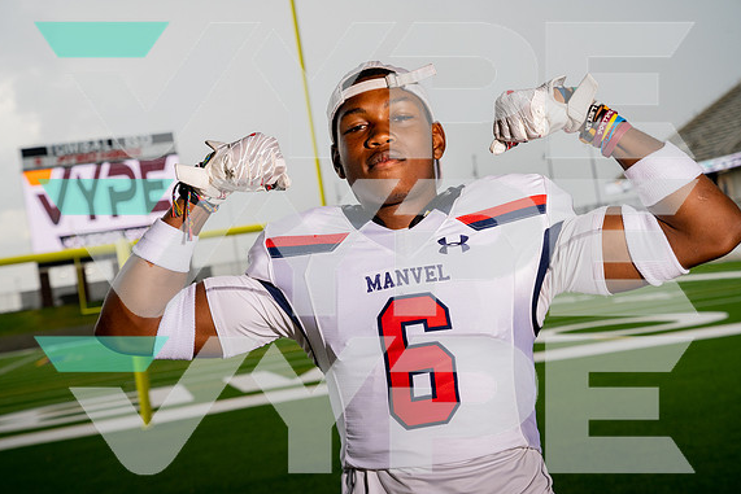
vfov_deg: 21.3
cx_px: 369
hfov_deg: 31.4
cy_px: 248
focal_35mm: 64
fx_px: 1318
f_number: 6.3
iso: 1000
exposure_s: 1/1600
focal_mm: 63
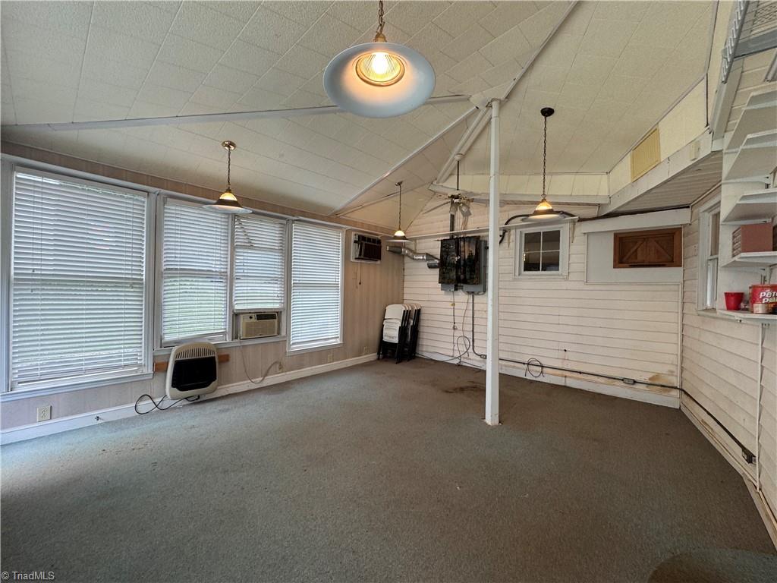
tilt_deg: -0.5
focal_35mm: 14
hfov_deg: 102.1
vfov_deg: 85.7
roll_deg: -0.5
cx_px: 388
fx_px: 314
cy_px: 292
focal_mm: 2.22
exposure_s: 1/120
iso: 80
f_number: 2.2
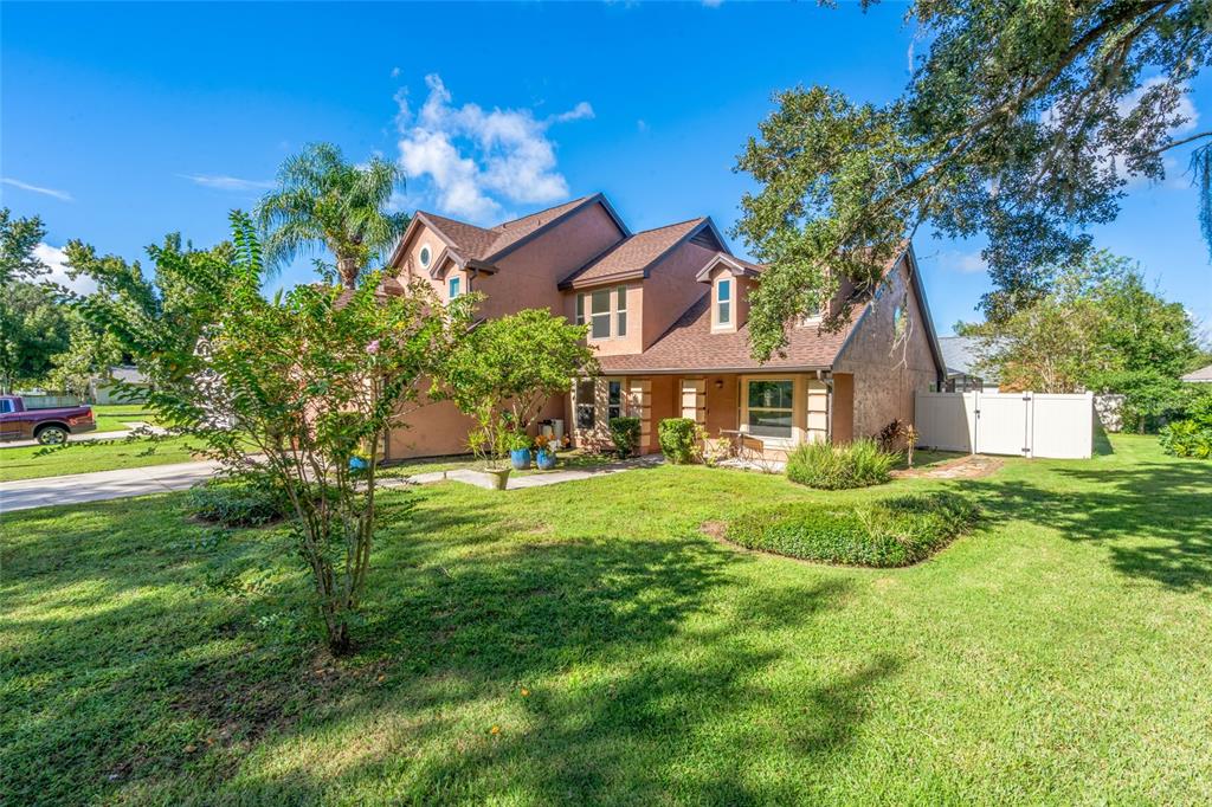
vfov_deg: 73.7
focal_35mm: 16
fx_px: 538
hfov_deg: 96.8
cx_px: 606
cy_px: 404
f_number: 16
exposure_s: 1/45
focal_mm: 16
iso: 100
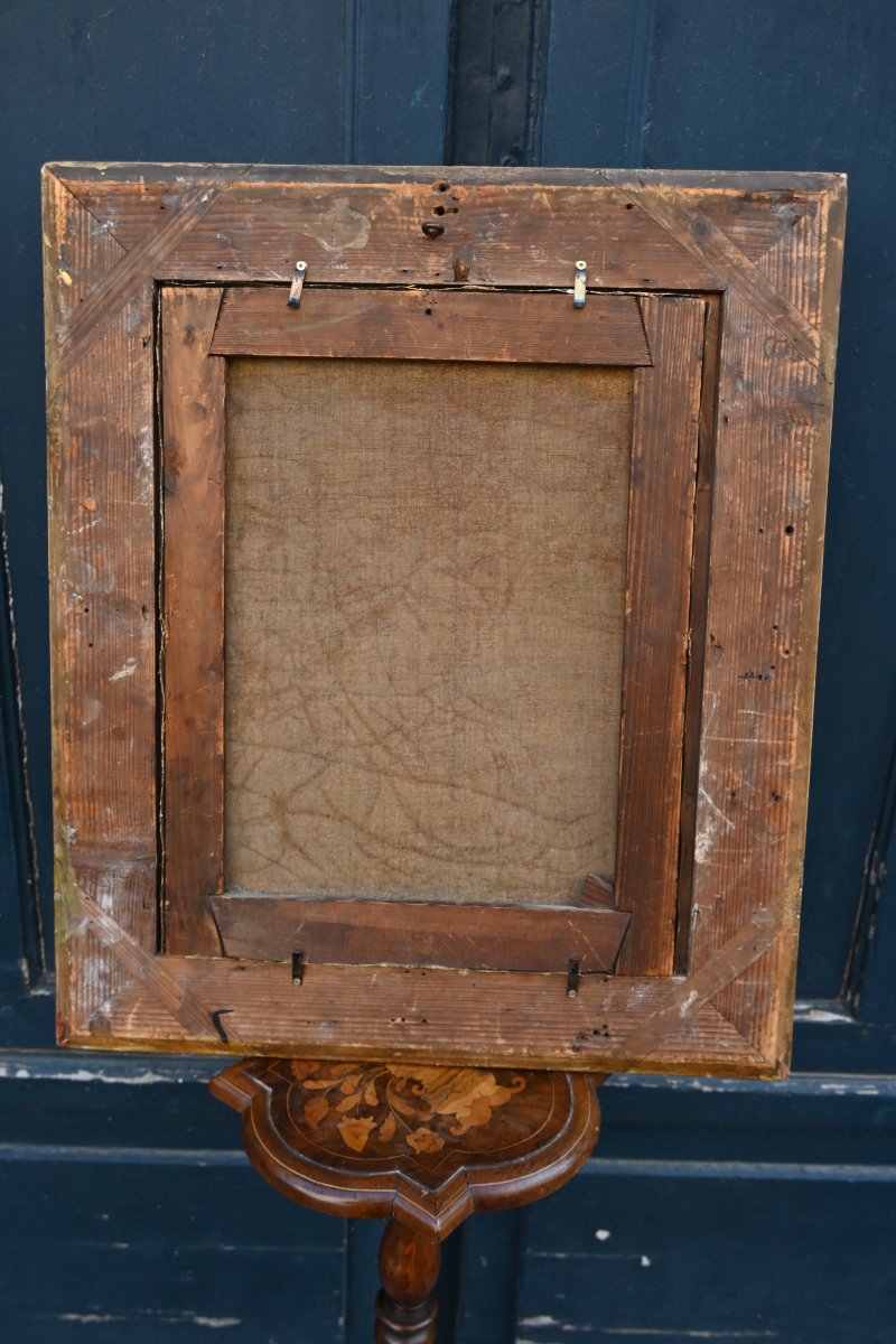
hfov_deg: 40.0
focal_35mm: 33
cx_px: 448
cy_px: 672
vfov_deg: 57.2
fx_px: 1232
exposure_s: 1/250
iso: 200
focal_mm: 22
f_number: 4.5
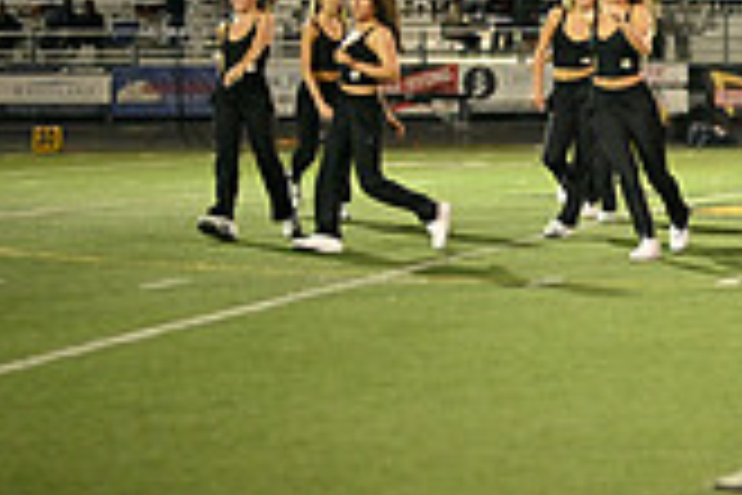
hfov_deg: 11.0
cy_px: 61
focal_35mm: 176
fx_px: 3627
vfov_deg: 7.8
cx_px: 1300
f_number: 1.2
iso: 500
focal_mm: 50
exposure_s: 1/500
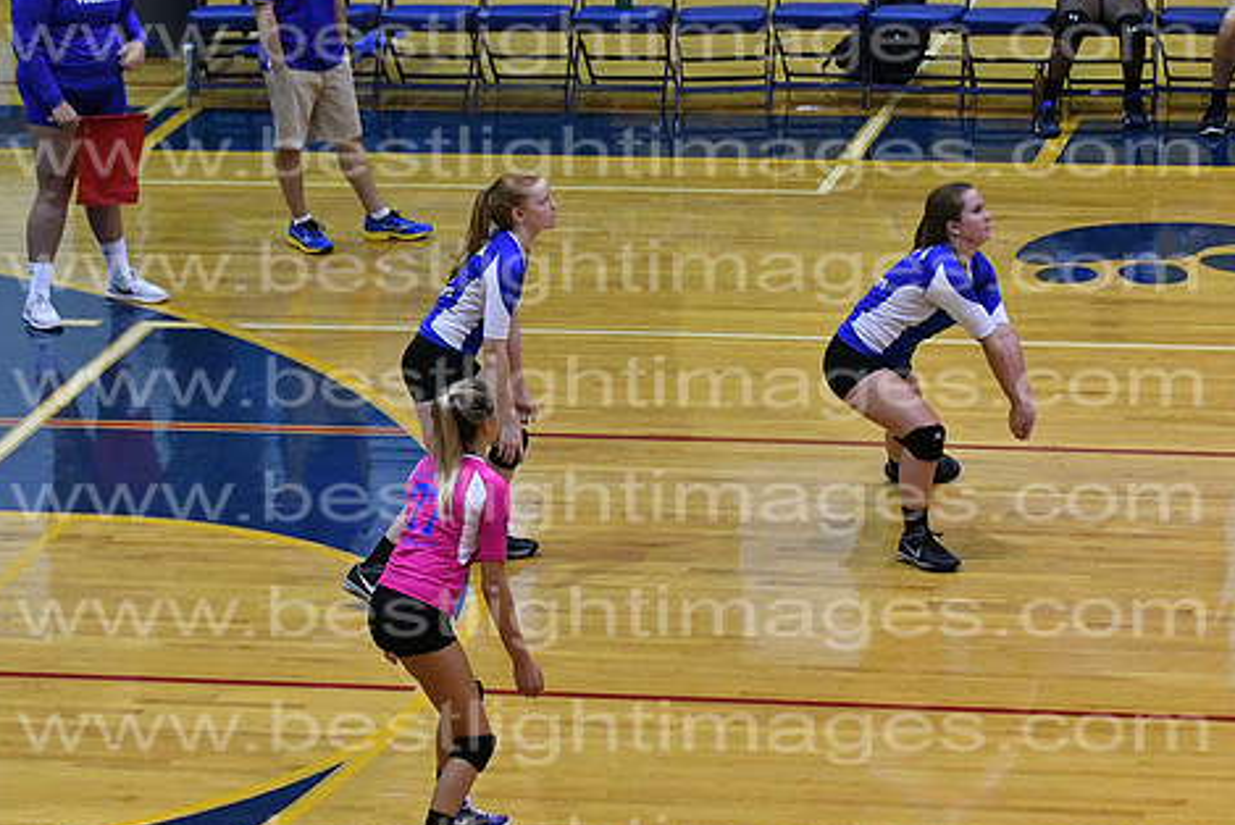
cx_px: 612
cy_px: 445
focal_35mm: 259
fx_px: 8890
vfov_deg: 5.3
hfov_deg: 7.9
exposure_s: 1/800
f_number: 4
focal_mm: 140
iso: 8000
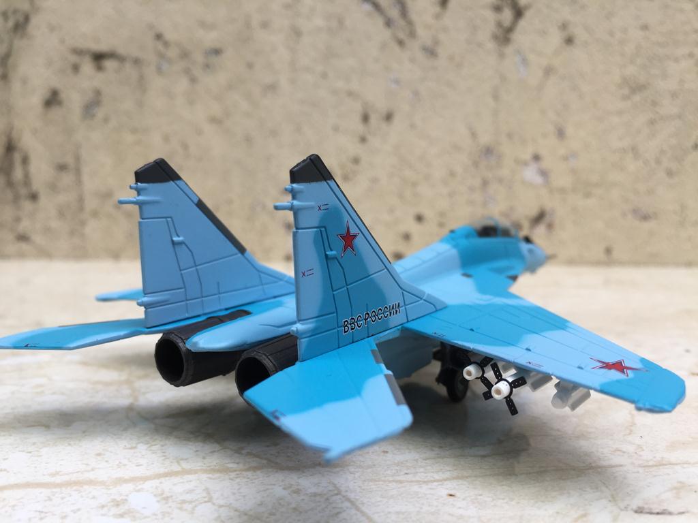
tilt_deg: -7.1
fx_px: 585
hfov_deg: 61.7
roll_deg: -1.1
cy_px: 262
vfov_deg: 48.2
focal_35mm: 29
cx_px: 349
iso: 32
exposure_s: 1/110
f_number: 2.2
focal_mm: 4.15
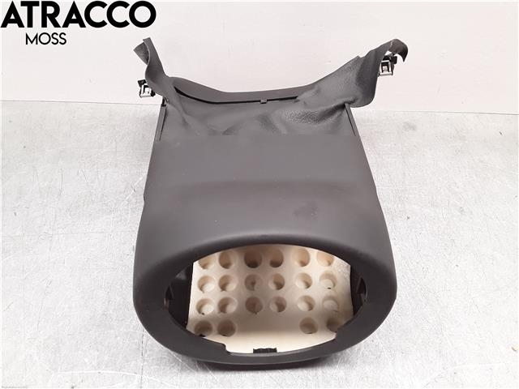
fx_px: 420
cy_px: 194
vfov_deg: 49.7
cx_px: 260
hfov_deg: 63.4
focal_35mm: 28
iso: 80
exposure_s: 1/50
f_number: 1.9
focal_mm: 2.91
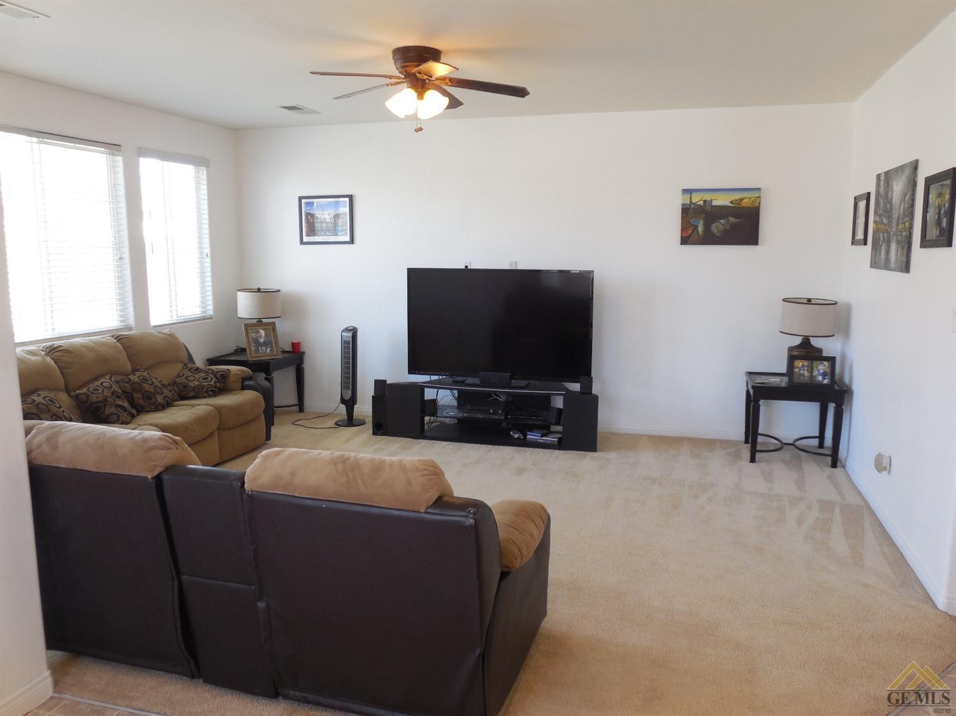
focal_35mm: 26
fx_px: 718
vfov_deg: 53.0
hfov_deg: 67.3
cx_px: 478
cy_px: 358
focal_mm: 4.6
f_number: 3.5
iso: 160
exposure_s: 1/30
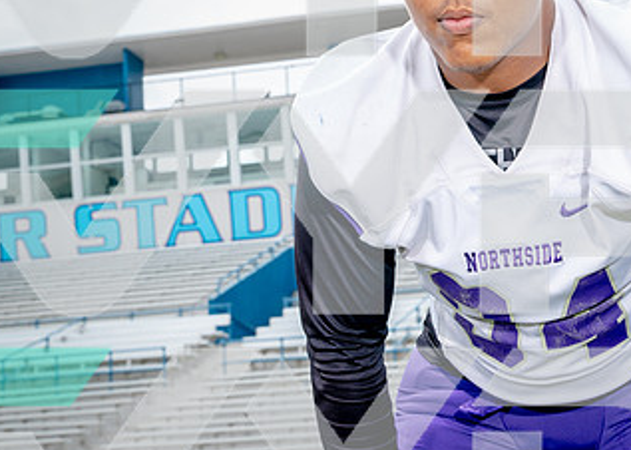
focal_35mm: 90
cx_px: 478
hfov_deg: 21.9
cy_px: 203
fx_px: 1612
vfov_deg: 15.9
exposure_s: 1/125
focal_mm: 47
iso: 100
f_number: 8
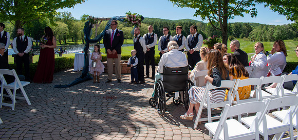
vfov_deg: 34.3
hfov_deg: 67.4
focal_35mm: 29
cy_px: 41
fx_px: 224
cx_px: 149
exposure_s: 1/200
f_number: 10
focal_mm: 18
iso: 100
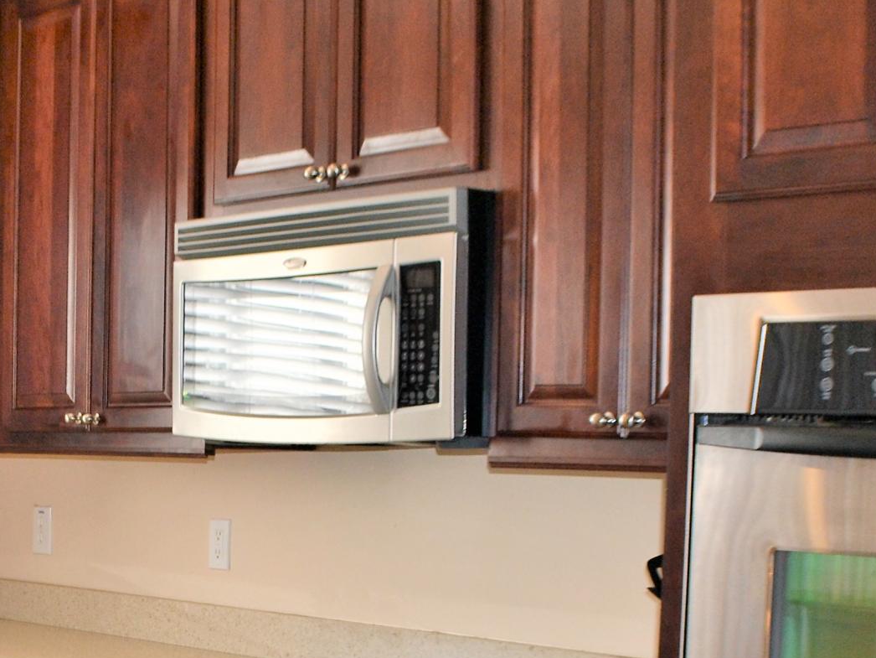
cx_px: 50
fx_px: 2303
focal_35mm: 91
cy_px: 609
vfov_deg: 16.0
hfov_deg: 21.0
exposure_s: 1/125
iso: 360
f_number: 4
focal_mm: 22
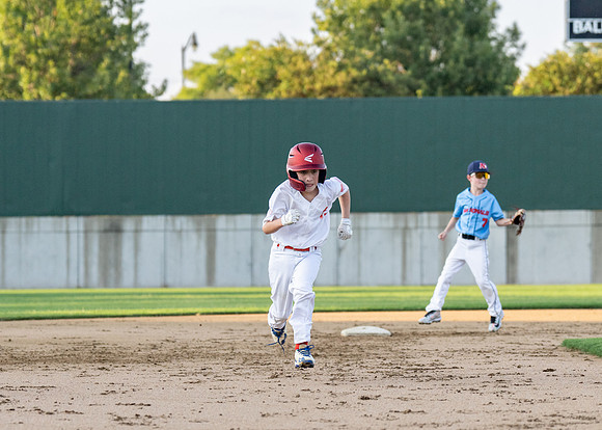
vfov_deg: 7.1
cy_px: 245
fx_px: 3477
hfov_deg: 9.9
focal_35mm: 203
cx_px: 330
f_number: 2.8
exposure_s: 1/3200
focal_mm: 101
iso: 400
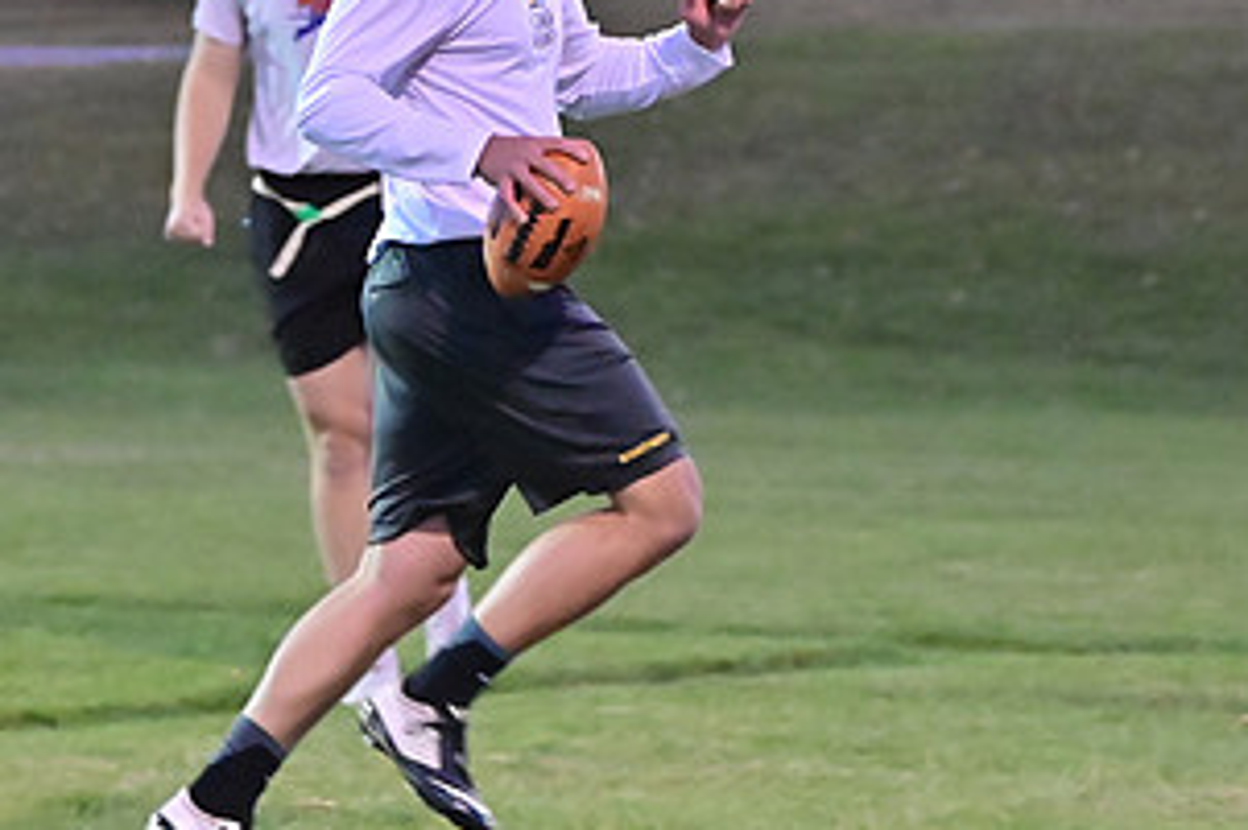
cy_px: 275
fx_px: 12992
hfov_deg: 5.5
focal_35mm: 375
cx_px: 537
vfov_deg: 3.7
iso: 6400
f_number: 4
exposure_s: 1/400
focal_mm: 130
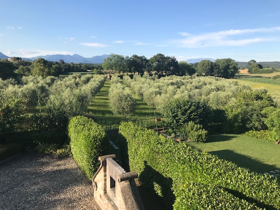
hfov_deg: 63.4
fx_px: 226
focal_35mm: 28
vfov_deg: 49.7
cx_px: 140
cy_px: 105
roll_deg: -0.8
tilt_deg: -8.9
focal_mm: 3.99
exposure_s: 1/1546
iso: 20
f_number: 1.8
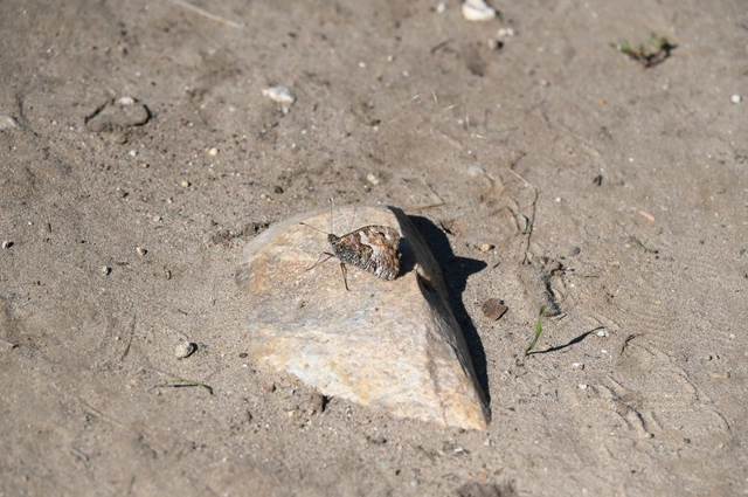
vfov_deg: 6.8
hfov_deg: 10.3
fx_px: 4150
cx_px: 374
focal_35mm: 200
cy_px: 248
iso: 3200
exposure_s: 1/6400
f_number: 10
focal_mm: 200
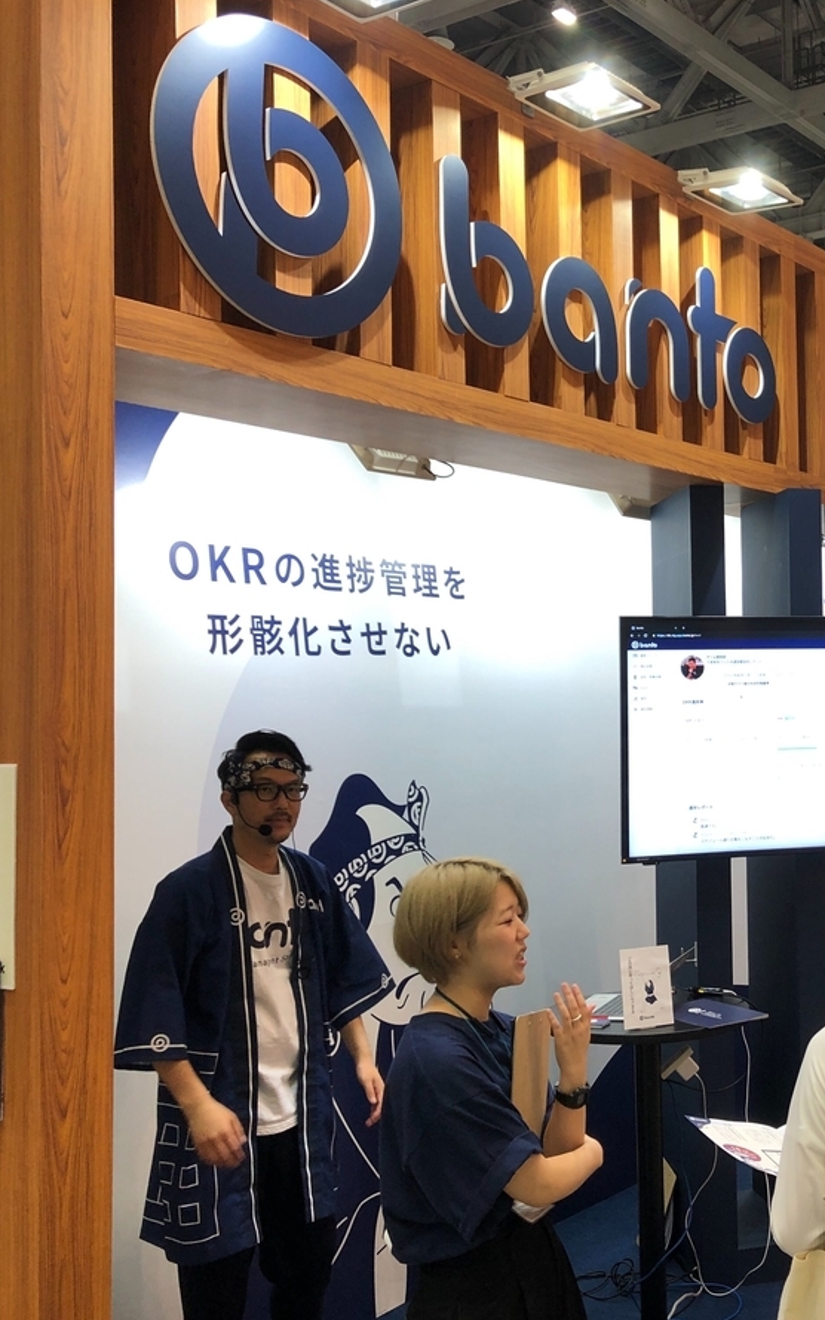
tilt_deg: +1.6
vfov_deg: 49.3
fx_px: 1439
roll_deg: +2.1
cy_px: 654
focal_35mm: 40
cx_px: 789
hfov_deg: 30.2
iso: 25
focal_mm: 3.99
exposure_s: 1/50
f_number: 1.8
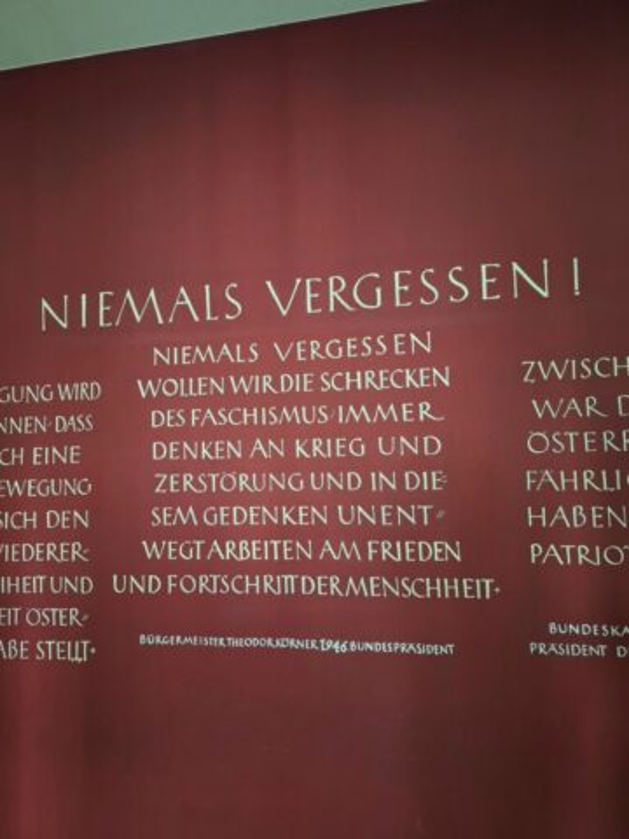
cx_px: 314
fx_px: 557
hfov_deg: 58.9
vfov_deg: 73.9
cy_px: 420
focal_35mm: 23
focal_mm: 5.54
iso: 400
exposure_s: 1/20
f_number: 1.8
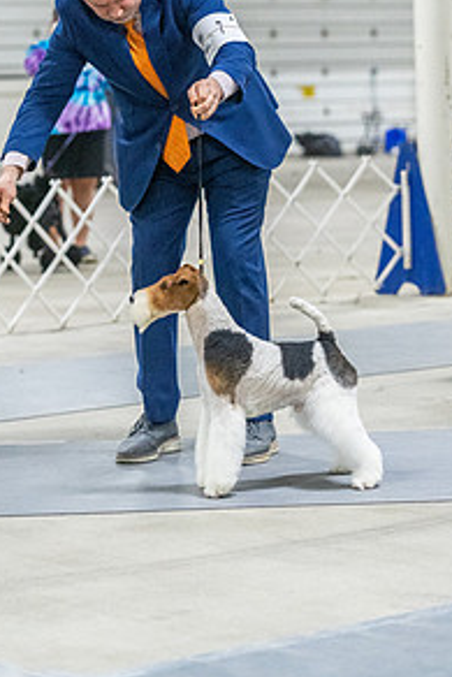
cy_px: 169
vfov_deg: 15.2
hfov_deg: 10.2
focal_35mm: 134
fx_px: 2520
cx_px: 185
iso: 6400
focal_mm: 87
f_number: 3.2
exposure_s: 1/400
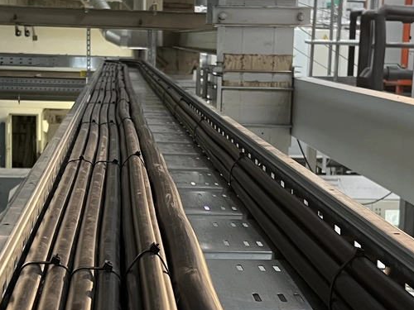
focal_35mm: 78
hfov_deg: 25.0
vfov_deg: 18.9
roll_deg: -1.6
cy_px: 171
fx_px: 933
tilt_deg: -9.3
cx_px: 184
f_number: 1.5
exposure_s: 1/50
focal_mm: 5.7
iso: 250
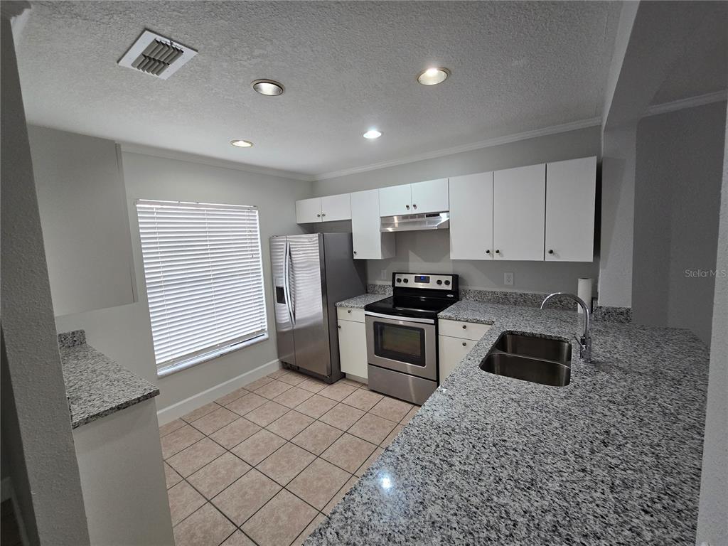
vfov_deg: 89.9
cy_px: 273
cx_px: 364
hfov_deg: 106.2
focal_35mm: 13
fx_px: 273
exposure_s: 1/60
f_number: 2.2
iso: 200
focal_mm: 2.2
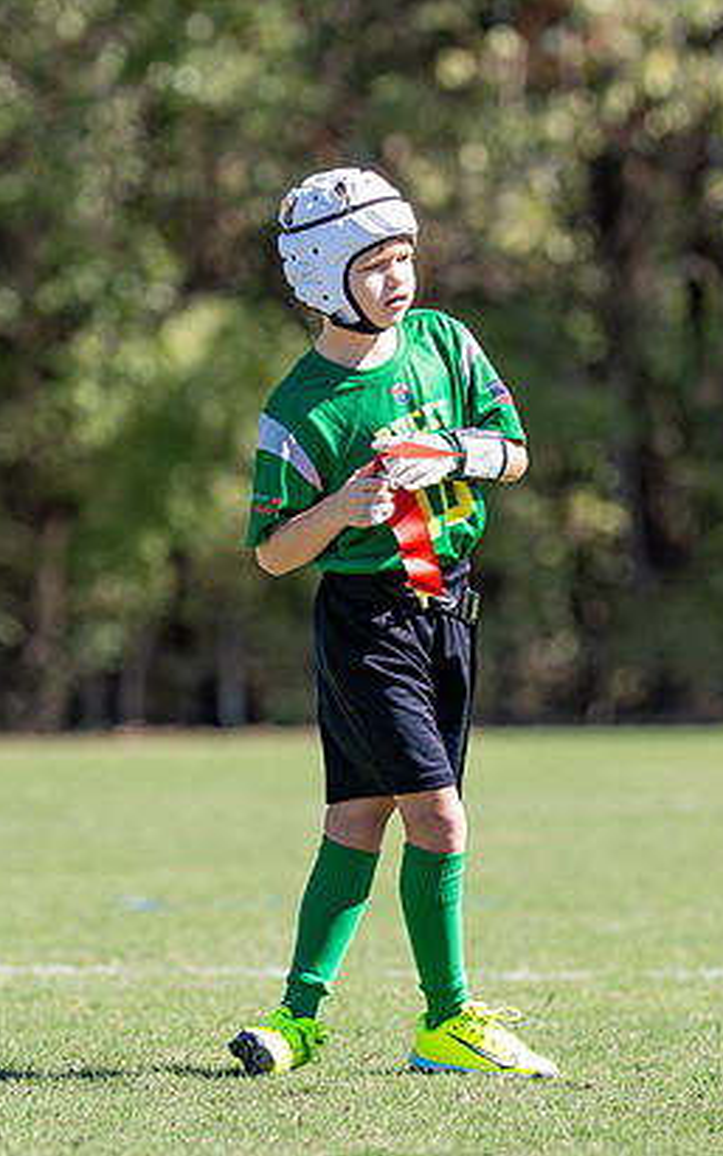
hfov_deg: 3.9
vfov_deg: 6.2
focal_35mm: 338
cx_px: 294
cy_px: 532
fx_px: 10652
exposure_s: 1/2000
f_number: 2.8
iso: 200
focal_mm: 146
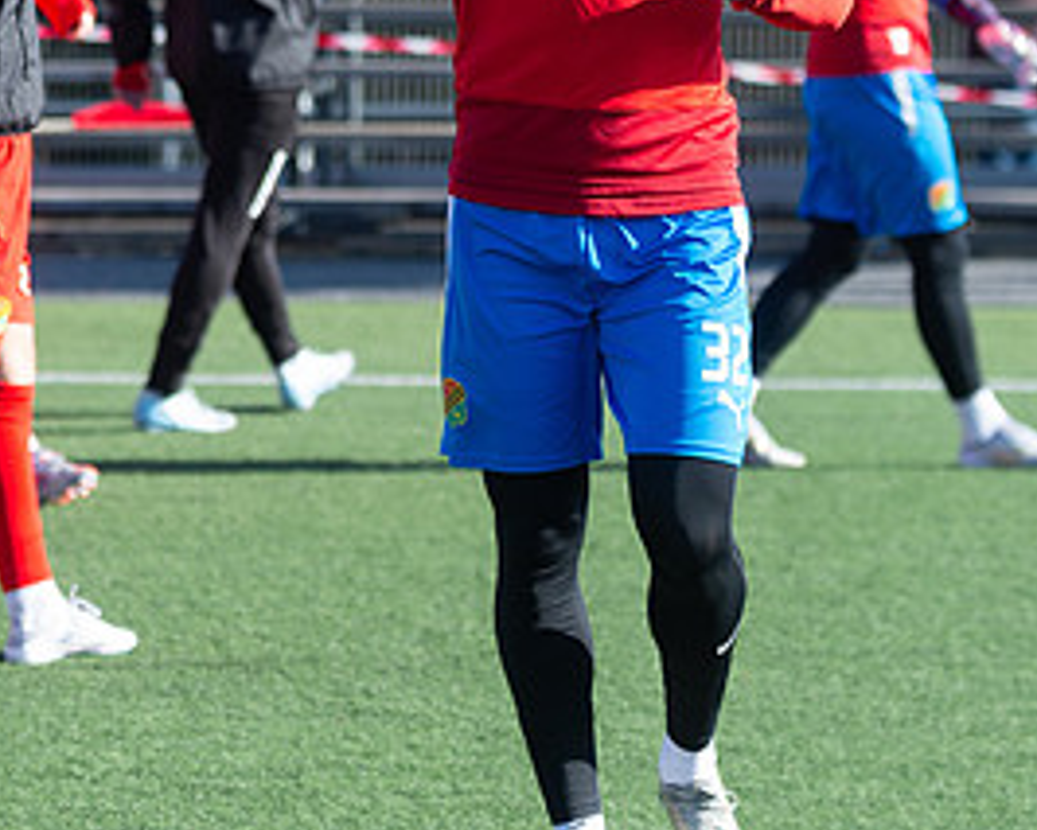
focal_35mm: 235
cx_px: 515
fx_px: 7215
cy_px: 113
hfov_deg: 8.2
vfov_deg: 6.6
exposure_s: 1/1000
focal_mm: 112
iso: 220
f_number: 3.5
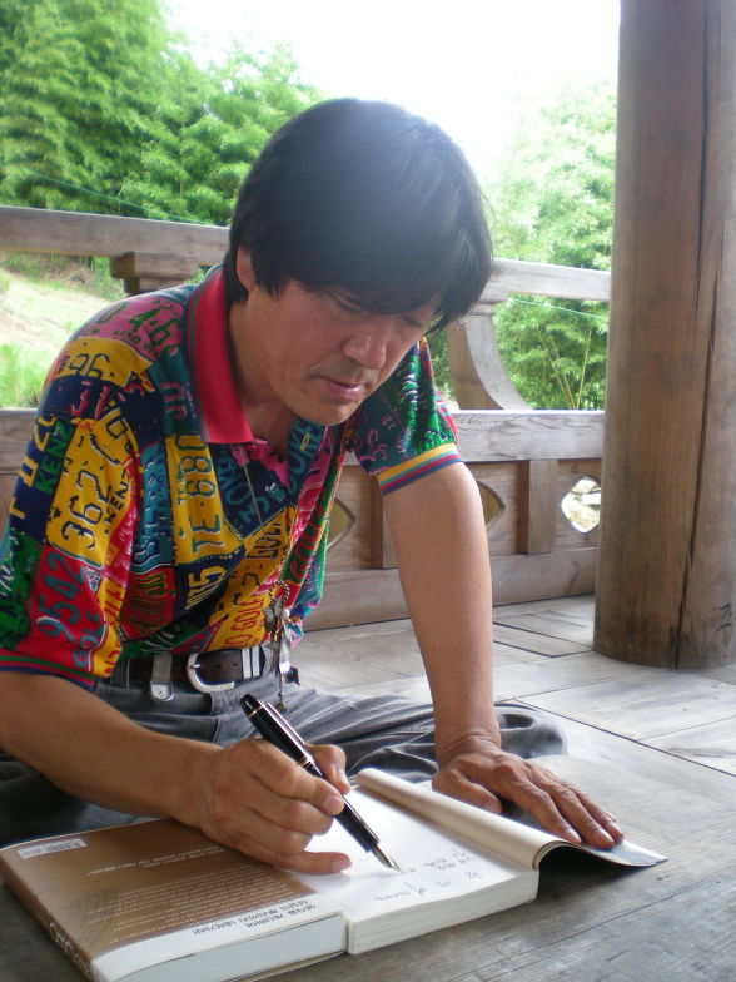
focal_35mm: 38
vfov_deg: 49.0
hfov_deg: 37.7
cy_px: 491
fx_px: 1077
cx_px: 368
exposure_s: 1/63.1
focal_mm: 6.3
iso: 111
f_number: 3.1
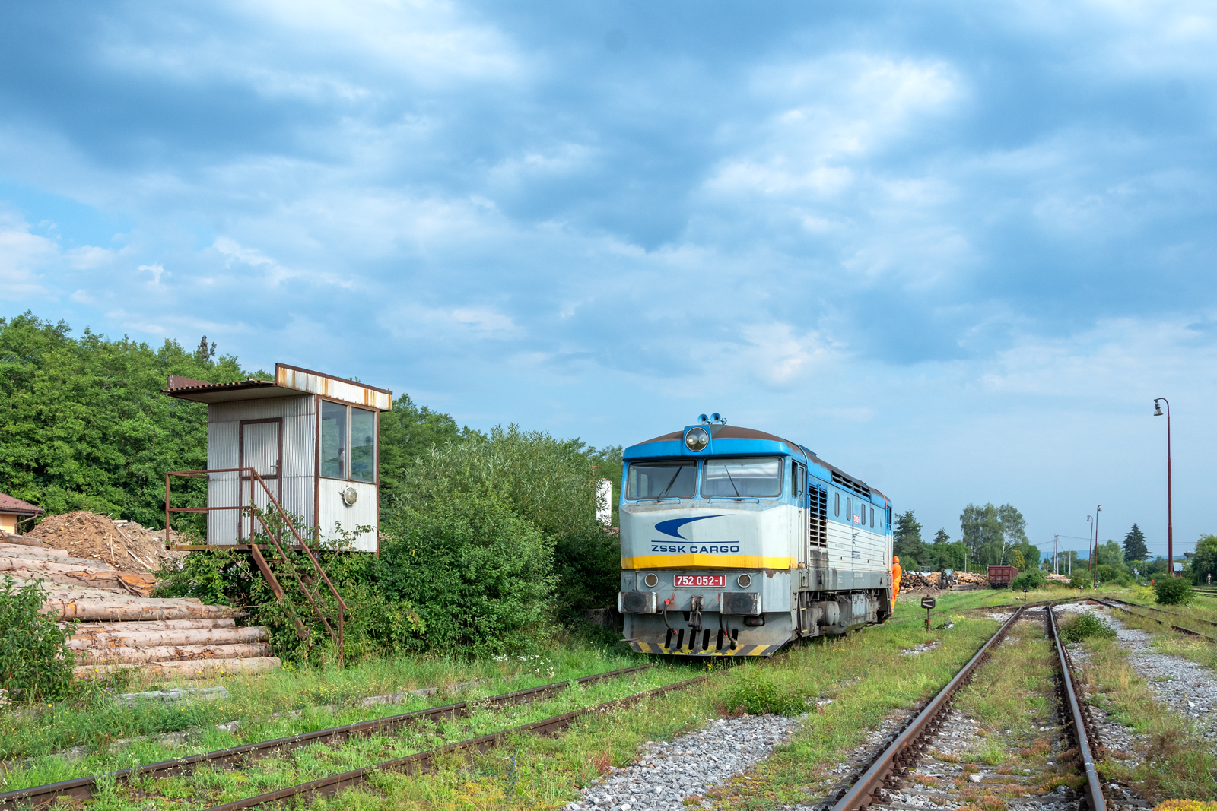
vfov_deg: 42.3
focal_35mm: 31
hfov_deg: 60.3
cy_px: 406
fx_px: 1048
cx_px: 608
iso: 200
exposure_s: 1/640
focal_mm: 21
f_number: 9
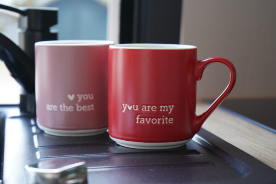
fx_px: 537
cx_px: 138
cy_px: 92
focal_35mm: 70
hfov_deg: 28.8
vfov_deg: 19.5
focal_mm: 70
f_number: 5.6
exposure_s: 1/160
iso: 1000
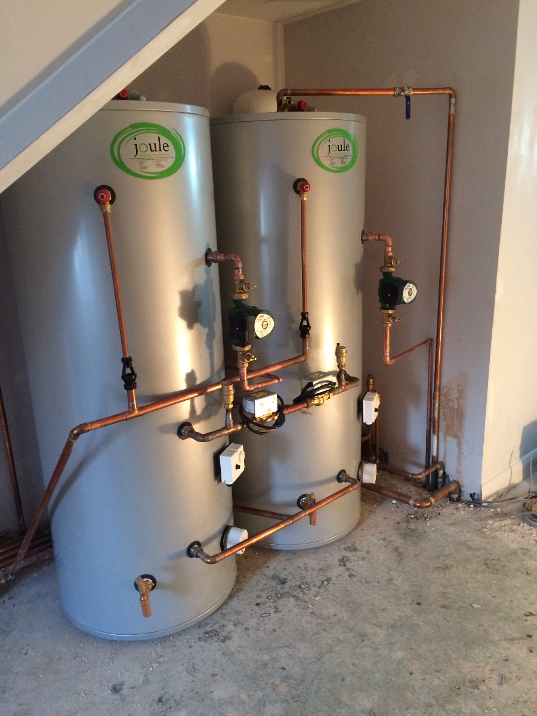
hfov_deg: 48.2
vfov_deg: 61.7
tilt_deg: -13.6
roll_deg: +2.0
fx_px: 600
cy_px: 358
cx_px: 268
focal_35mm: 29
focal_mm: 4.15
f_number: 2.2
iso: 250
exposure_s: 1/30
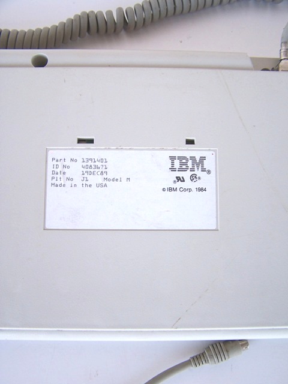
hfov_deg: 37.7
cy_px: 192
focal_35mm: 38
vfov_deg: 49.0
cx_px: 144
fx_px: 422
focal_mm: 6.3
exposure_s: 1/30
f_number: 2.8
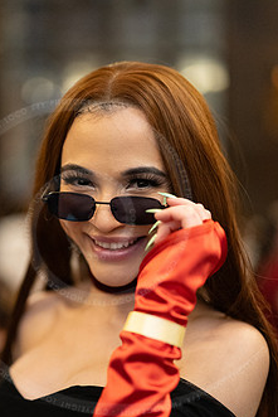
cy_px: 252
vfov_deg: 29.6
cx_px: 106
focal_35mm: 68
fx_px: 787
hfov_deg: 20.0
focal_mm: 50
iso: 6400
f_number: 1.2
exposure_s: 1/125
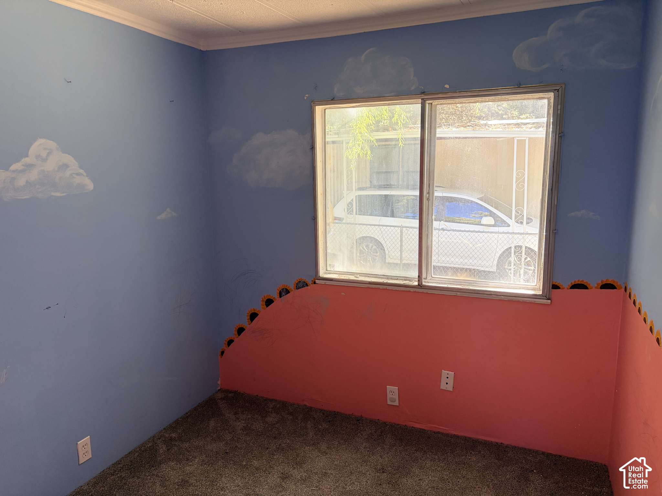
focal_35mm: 26
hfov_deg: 67.3
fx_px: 497
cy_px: 248
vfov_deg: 53.1
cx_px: 331
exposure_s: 1/114
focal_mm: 5.96
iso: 125
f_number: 1.6
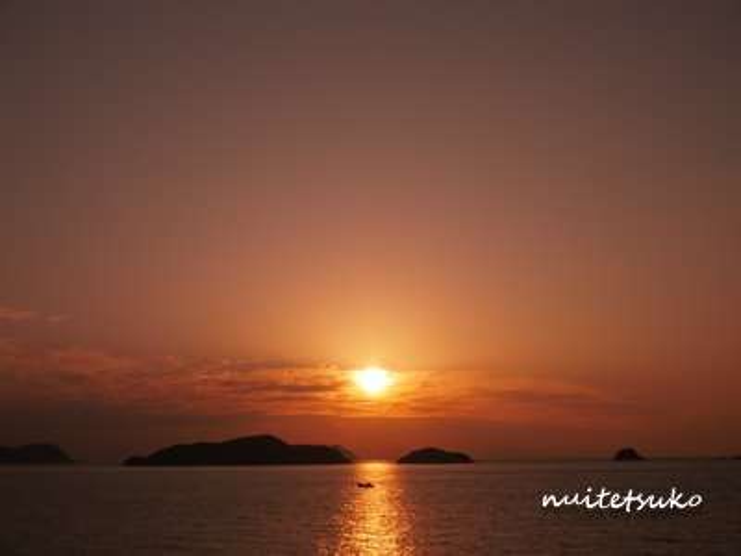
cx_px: 370
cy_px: 278
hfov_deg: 30.3
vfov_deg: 22.9
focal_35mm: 64
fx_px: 1370
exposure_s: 1/6400
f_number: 5.6
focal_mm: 32
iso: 250
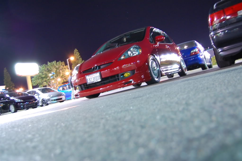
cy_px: 80
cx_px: 121
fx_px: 201
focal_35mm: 30
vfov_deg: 43.5
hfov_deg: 62.0
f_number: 3.8
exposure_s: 1.8
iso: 800
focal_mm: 20
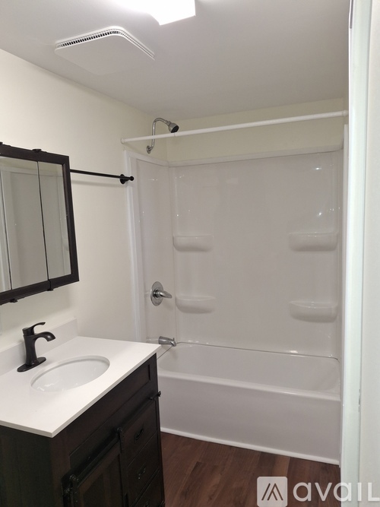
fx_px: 366
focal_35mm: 25
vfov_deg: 69.4
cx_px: 190
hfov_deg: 54.9
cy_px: 254
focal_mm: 4.69
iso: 200
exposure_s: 1/120
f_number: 1.8
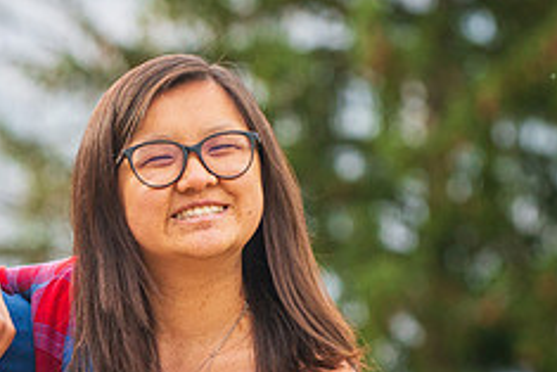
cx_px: 59
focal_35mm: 473
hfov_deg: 4.4
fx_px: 7323
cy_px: 295
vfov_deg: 2.9
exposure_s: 1/1000
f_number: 5.6
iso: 500
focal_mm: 160
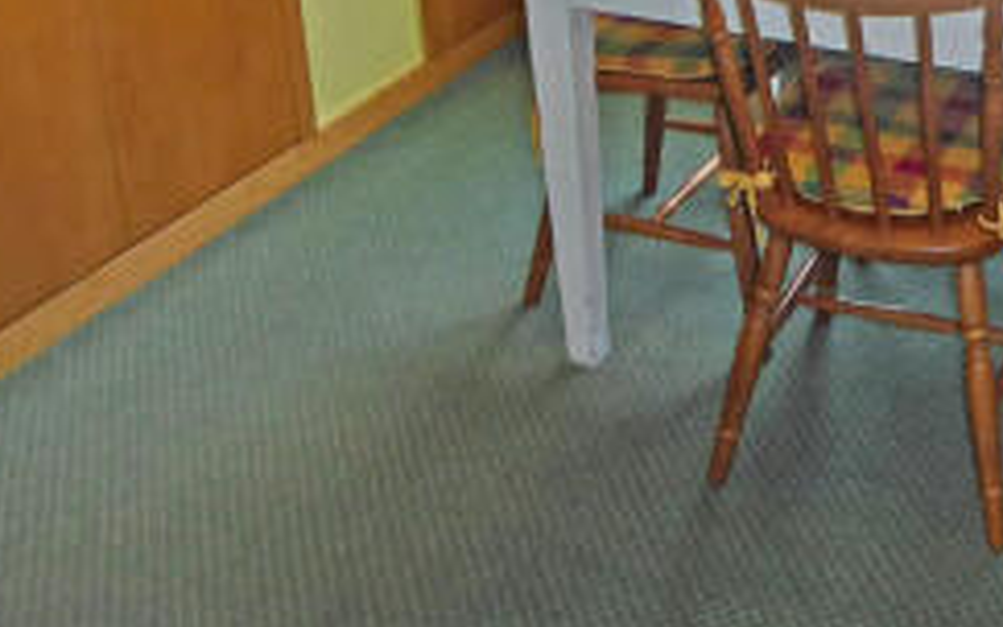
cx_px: 877
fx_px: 1668
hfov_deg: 32.1
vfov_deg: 19.9
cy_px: -138
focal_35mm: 61
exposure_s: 1/60
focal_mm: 4.3
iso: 125
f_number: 3.3
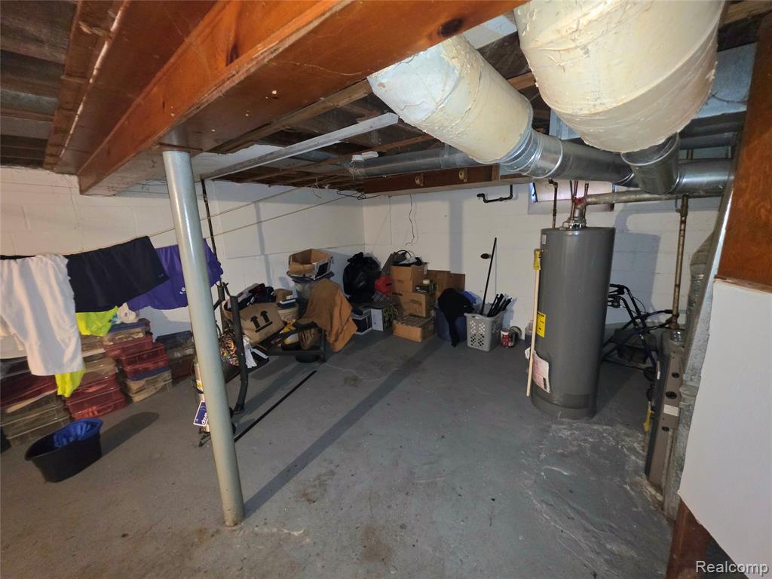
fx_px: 290
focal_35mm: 13
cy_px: 290
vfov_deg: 89.9
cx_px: 386
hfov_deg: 106.2
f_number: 1.9
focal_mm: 2.2
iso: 2500
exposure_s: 1/8.01
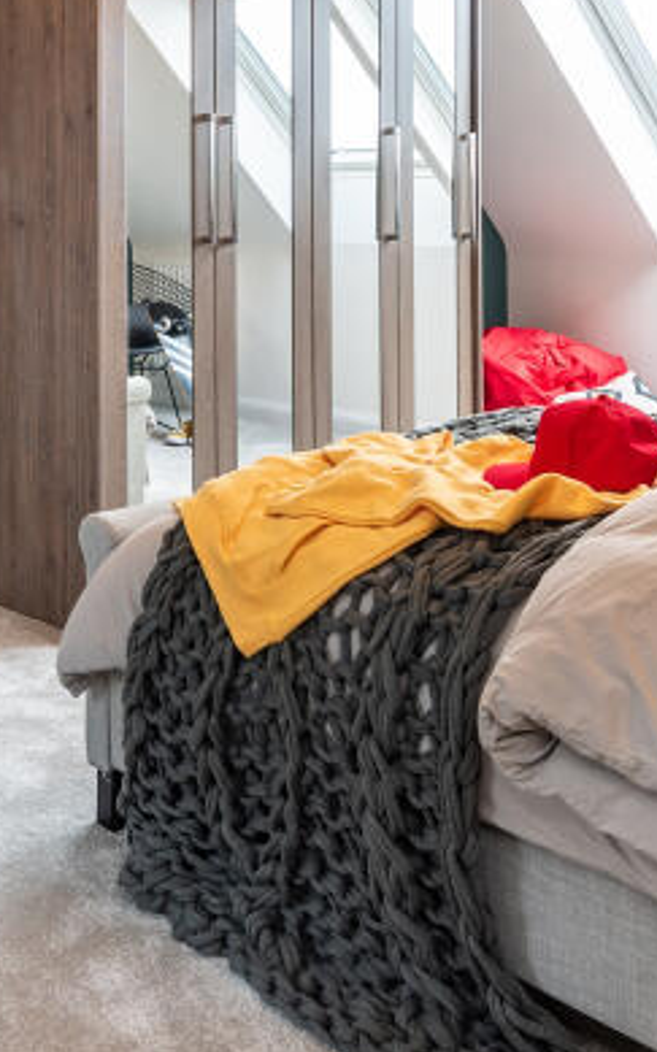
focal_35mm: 43
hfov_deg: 27.9
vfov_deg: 44.1
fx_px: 1232
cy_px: 216
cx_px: -19
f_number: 8
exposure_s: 1/25
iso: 64
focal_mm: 16
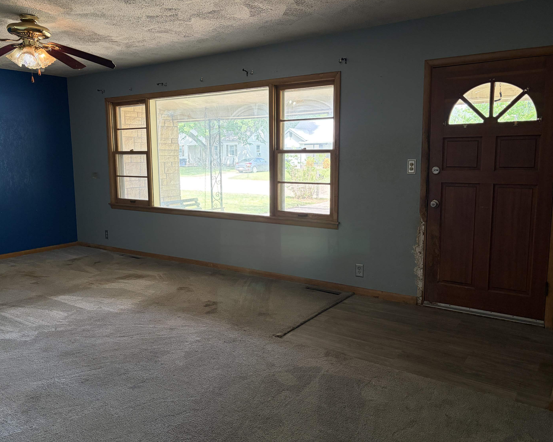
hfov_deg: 62.2
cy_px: 214
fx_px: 458
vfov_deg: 51.5
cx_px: 275
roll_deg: +0.9
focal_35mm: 28
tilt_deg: -7.5
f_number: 1.6
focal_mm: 5.96
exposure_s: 1/120
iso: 250
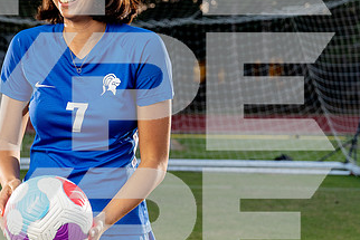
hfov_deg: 20.3
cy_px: 92
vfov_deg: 13.8
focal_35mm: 99
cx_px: 50
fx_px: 990
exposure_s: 1/250
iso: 800
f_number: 4
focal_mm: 55
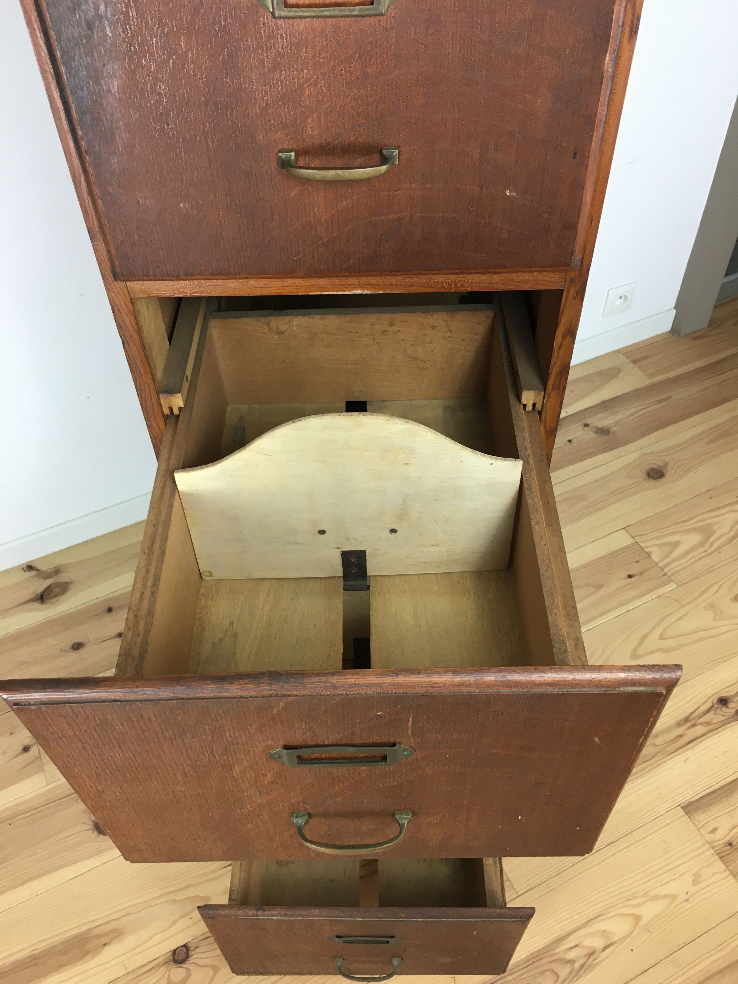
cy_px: 492
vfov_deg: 61.7
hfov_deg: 48.2
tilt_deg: -48.6
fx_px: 824
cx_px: 369
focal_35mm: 29
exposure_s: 1/33
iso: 64
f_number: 2.2
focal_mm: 4.15
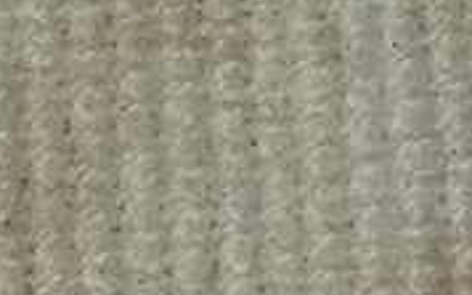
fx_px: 1273
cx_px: -117
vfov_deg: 10.3
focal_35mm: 99
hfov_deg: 19.6
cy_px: 827
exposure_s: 1/760
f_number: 2.4
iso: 50
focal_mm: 4.3
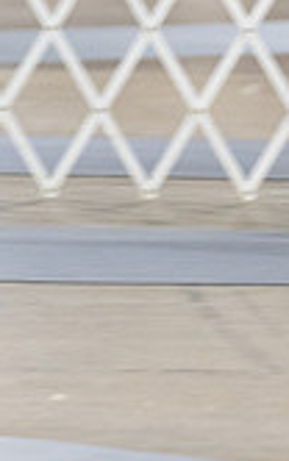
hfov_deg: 2.6
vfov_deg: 4.1
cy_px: -67
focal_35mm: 514
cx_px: 396
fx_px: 6466
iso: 2500
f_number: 2.8
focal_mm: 124
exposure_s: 1/160
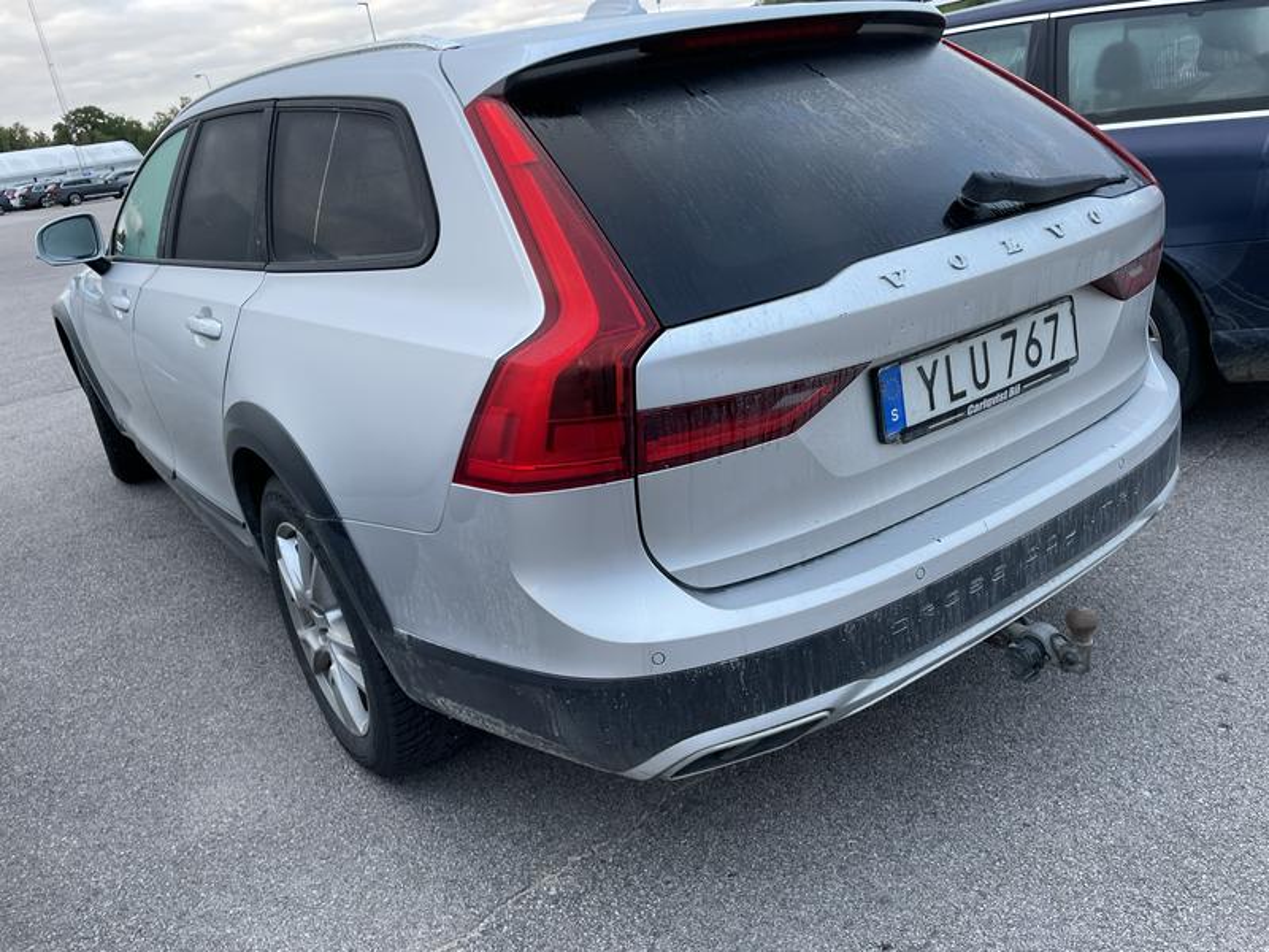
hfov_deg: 67.3
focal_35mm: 26
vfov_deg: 53.1
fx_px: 953
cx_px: 634
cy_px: 476
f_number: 1.6
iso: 50
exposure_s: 1/121
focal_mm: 4.2
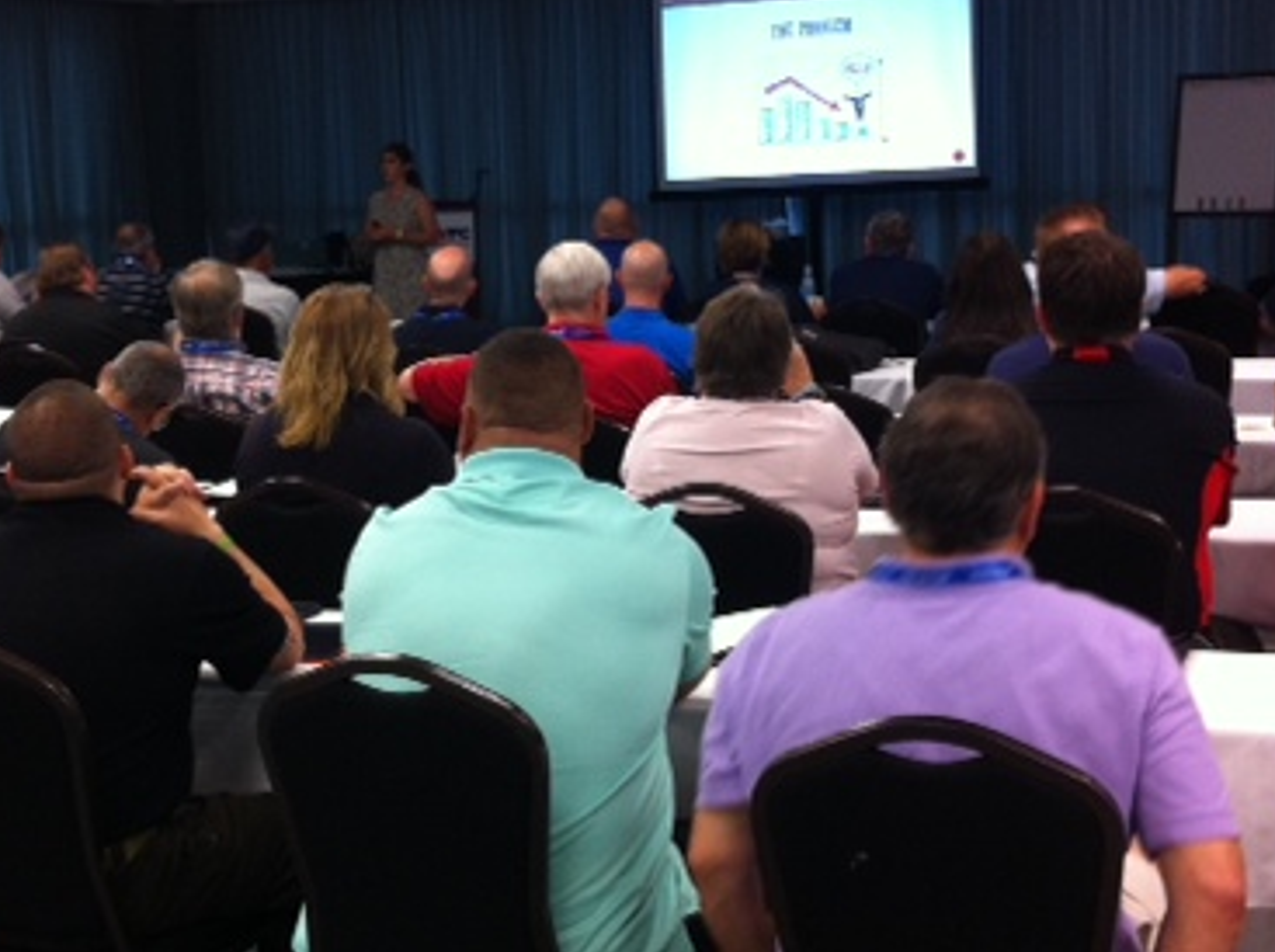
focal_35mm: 61
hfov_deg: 31.7
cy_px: 400
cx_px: 563
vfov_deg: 23.9
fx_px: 2243
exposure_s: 1/15
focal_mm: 3.85
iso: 100
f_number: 2.8
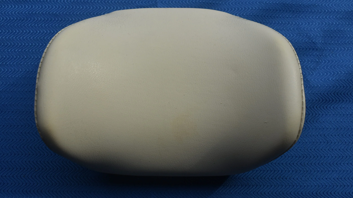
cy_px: 93
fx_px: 449
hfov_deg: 42.9
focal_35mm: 48
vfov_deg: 24.9
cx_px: 174
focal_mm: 30
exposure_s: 1/500
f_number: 8
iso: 200
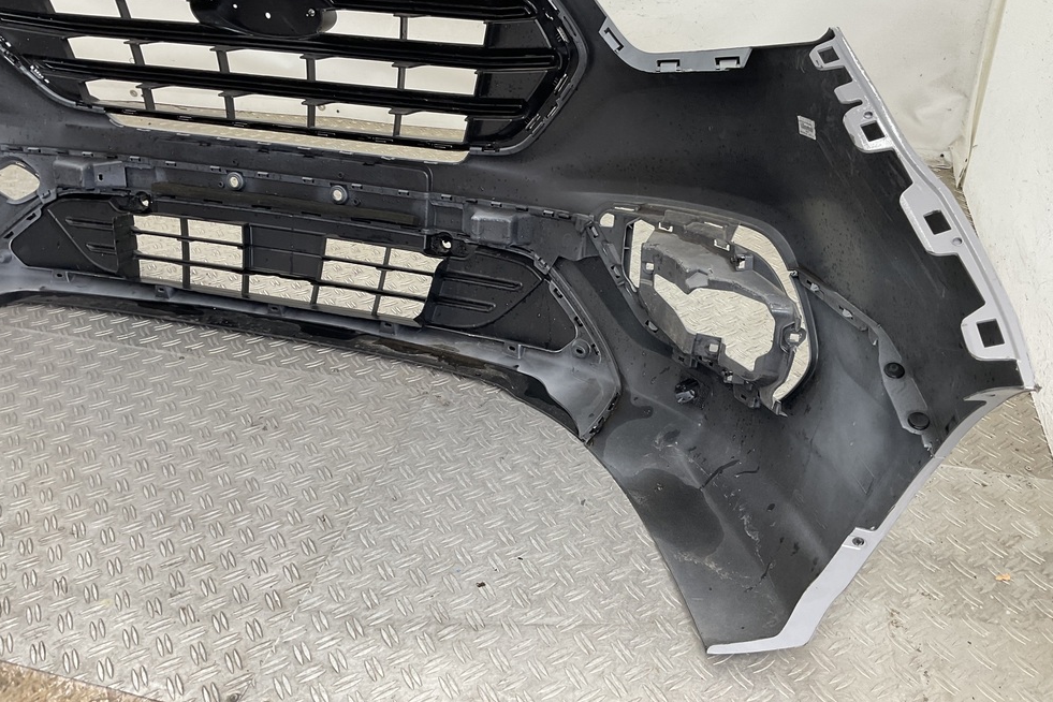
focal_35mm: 31
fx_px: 907
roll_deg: +0.6
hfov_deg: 60.3
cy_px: 301
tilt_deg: -29.4
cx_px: 538
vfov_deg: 42.2
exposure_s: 1/100
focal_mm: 3
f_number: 1.8
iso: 32
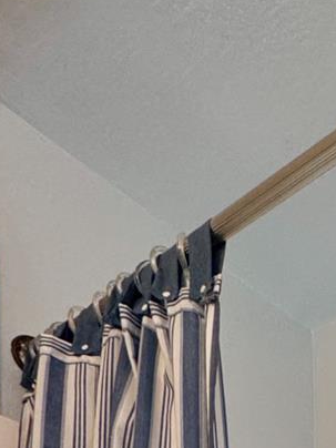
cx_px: 508
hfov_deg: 22.7
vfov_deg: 22.9
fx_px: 673
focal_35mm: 52
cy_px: 781
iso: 160
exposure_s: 1/120
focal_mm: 2.22
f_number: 2.2
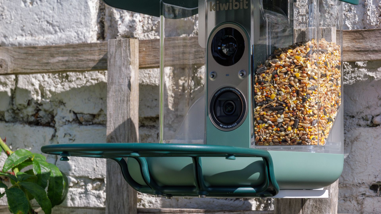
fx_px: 1449
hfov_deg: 15.0
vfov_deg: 8.5
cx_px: 190
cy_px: 107
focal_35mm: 143
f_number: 9
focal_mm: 60
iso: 100
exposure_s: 1/160
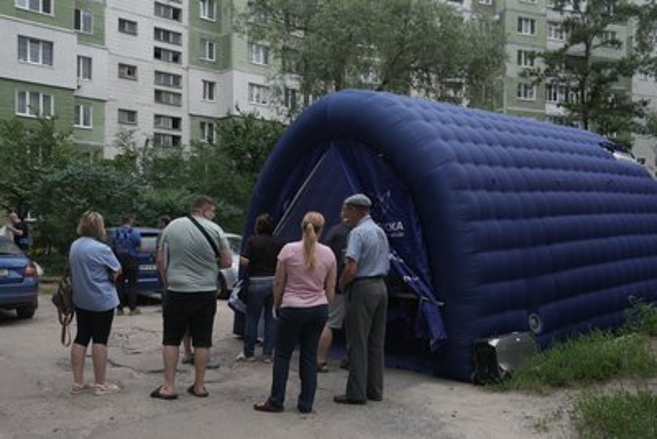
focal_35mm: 29
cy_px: 220
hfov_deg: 63.6
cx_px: 328
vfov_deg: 45.0
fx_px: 529
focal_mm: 29
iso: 160
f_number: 5.6
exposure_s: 1/50
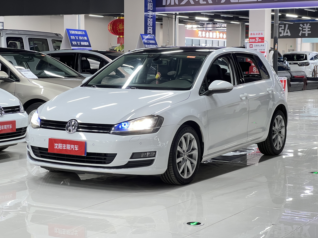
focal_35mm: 78
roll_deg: -0.2
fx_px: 717
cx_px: 160
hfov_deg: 25.0
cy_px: 120
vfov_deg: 18.9
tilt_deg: -4.7
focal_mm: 9
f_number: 2.8
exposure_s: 1/50
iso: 400
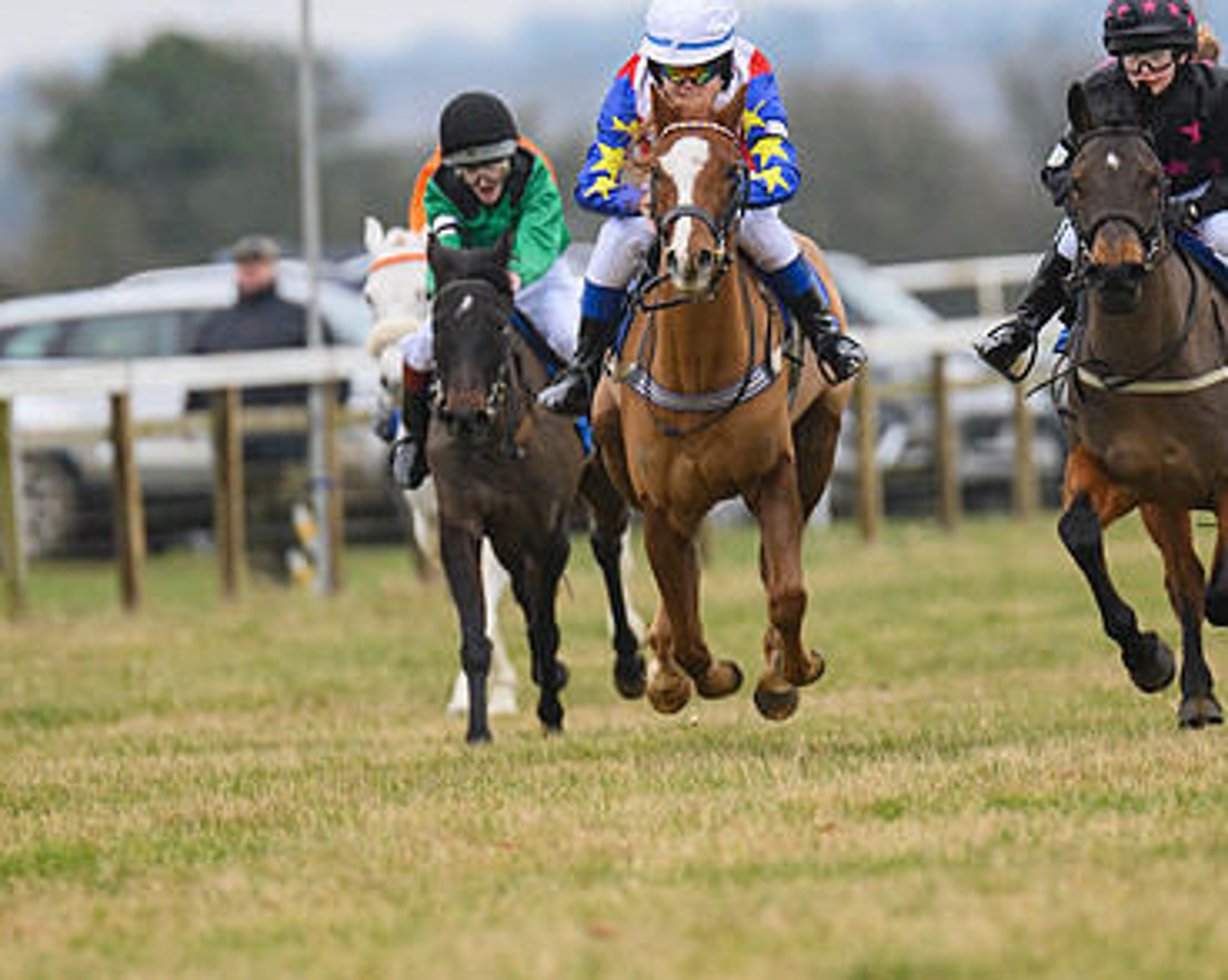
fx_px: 24774
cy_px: 333
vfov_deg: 2.3
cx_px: 575
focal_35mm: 682
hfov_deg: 2.8
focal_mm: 300
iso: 800
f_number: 4
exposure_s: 1/640
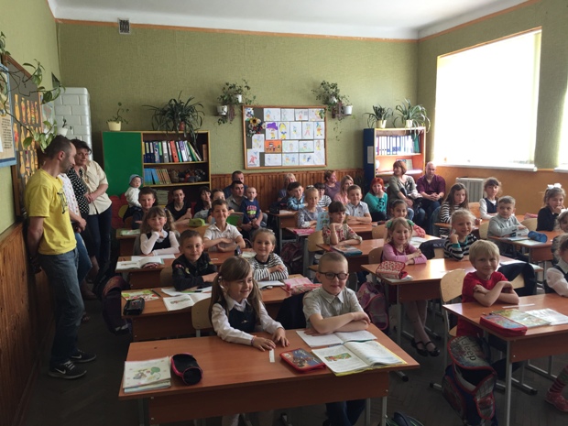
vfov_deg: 48.2
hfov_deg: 61.7
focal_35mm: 29
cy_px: 213
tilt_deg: -7.3
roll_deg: +0.4
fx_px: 476
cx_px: 284
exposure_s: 1/50
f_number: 2.2
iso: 40
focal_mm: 4.15
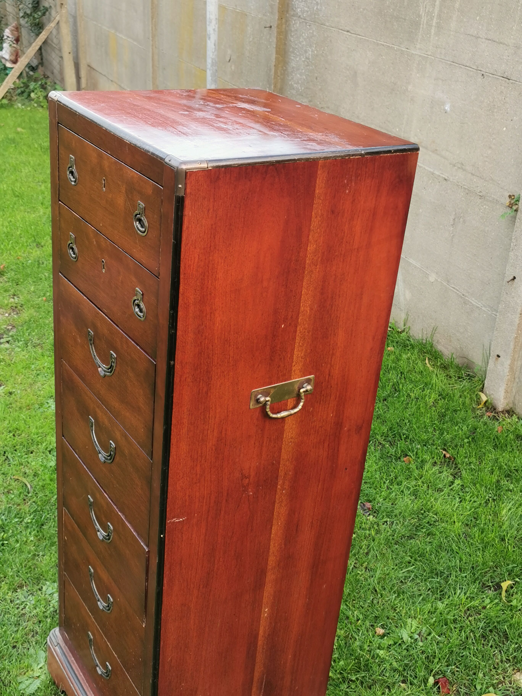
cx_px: 261
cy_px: 348
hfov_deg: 34.3
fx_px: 844
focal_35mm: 42
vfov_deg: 44.8
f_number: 1.6
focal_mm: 5.56
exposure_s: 1/114
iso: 50
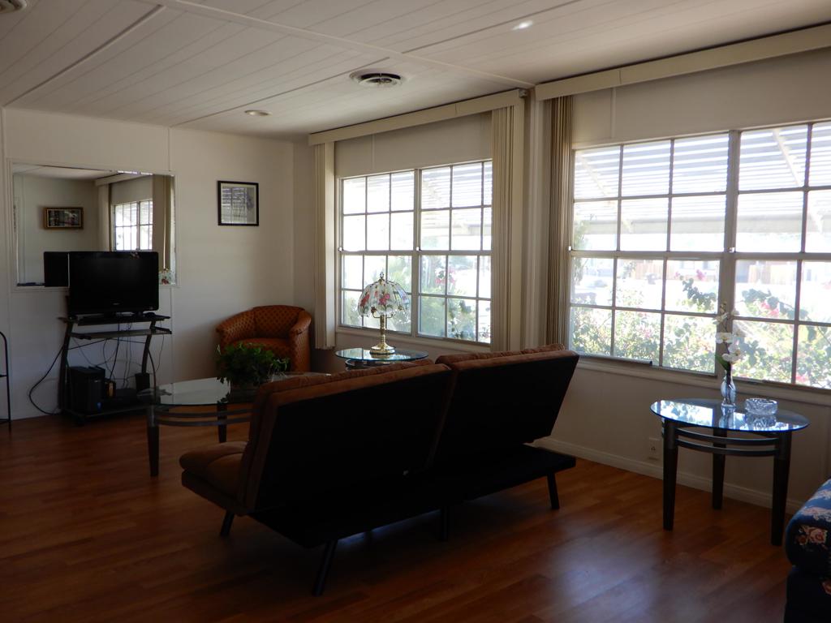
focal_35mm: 30
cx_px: 416
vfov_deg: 46.8
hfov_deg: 60.0
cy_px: 312
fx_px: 720
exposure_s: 1/50
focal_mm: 5.4
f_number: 3.5
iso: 80
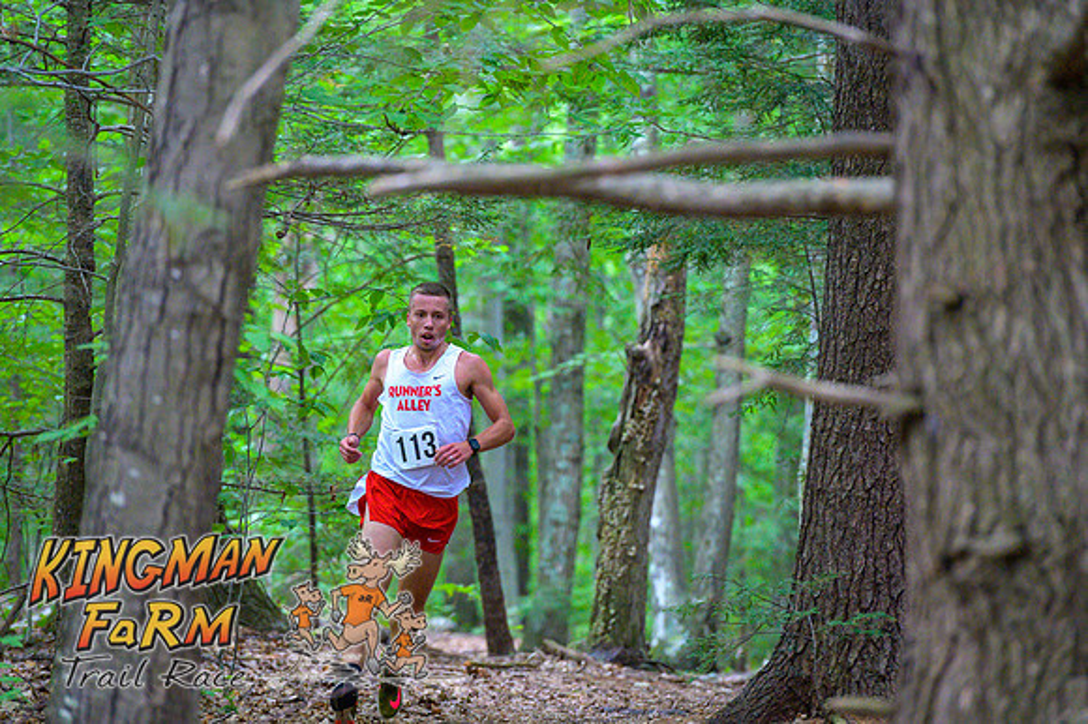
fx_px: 6041
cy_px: 362
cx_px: 544
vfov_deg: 6.9
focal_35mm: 200
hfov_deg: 10.3
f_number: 4
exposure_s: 1/250
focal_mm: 200
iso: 8000
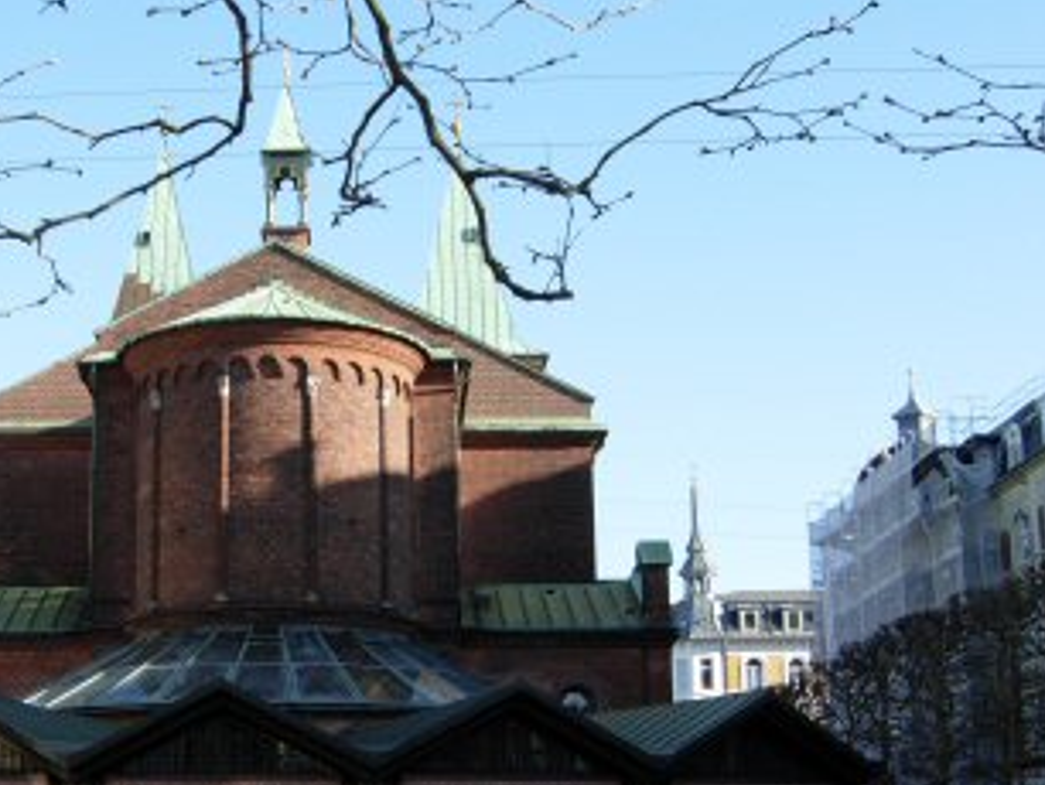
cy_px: 425
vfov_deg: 29.1
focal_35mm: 50
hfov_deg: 37.6
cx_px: 326
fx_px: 1511
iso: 50
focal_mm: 7.5
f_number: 4.3
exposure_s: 1/186
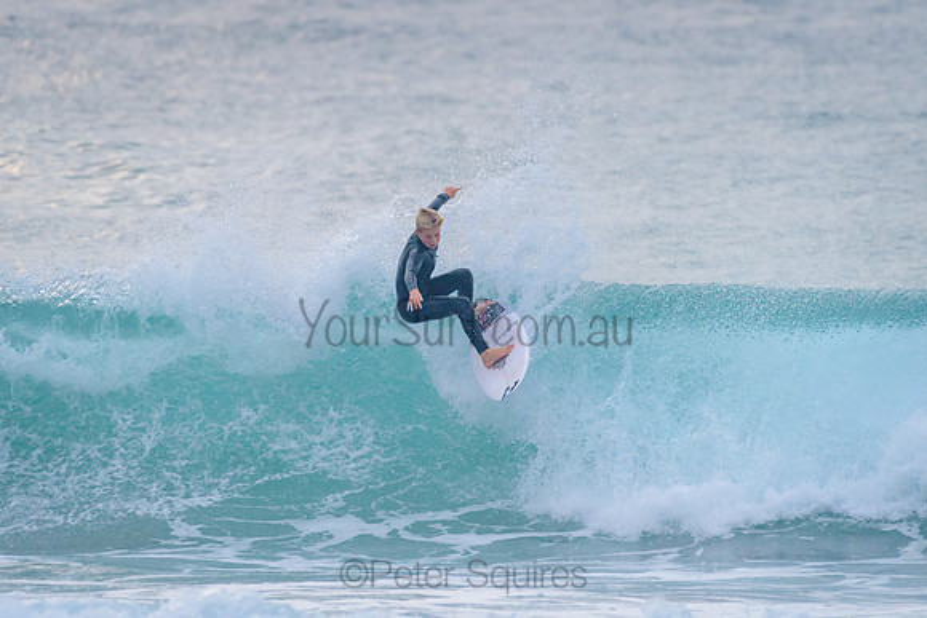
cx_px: 453
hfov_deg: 3.4
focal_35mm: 613
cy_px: 239
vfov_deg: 2.2
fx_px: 15791
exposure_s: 1/2000
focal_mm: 500
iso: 1000
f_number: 5.6
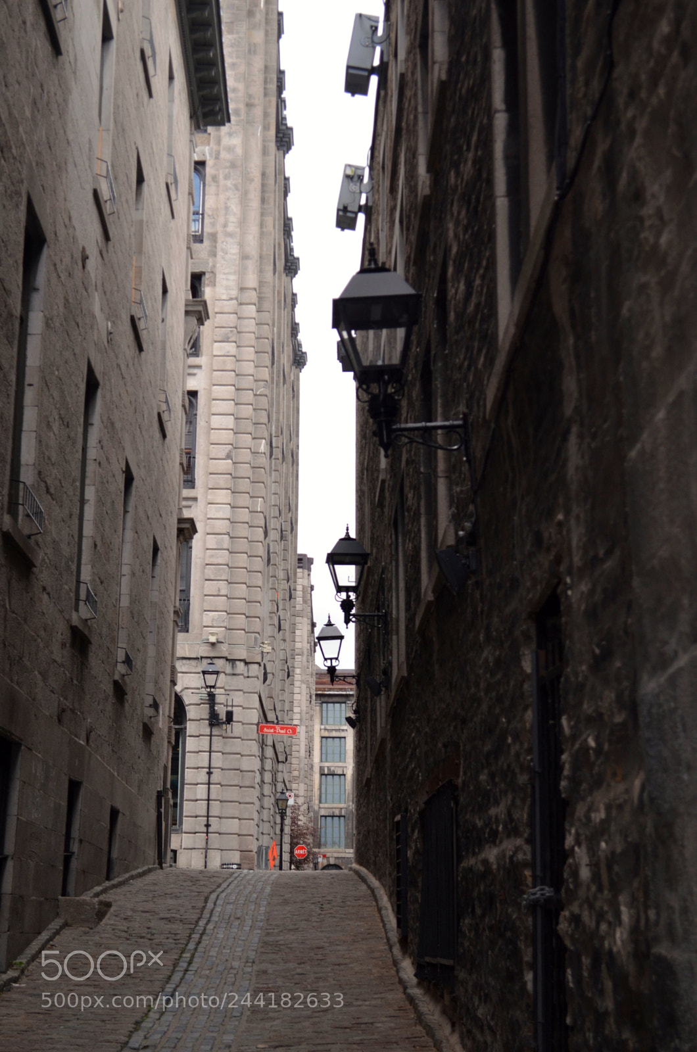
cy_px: 526
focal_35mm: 60
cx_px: 348
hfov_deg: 22.5
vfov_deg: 33.5
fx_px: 1750
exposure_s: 1/80
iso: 400
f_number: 5.3
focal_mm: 40
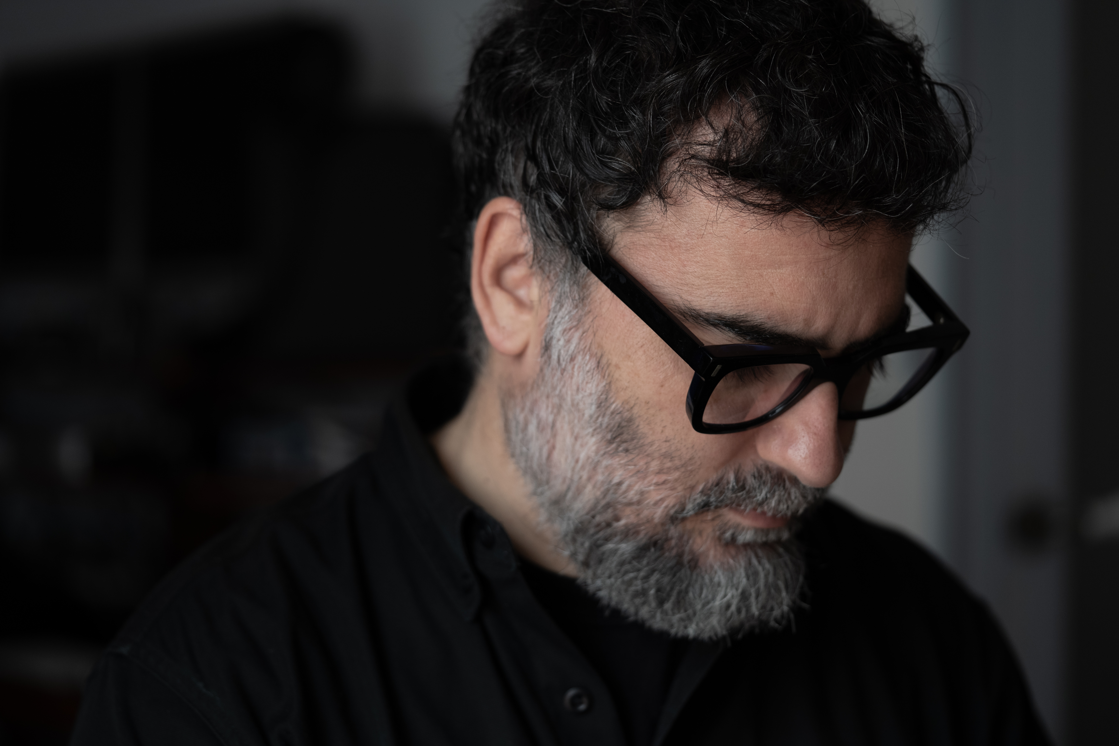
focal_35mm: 90
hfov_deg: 22.6
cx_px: 560
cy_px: 373
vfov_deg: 15.2
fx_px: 2797
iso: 2000
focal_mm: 90
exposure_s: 1/160
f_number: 2.8
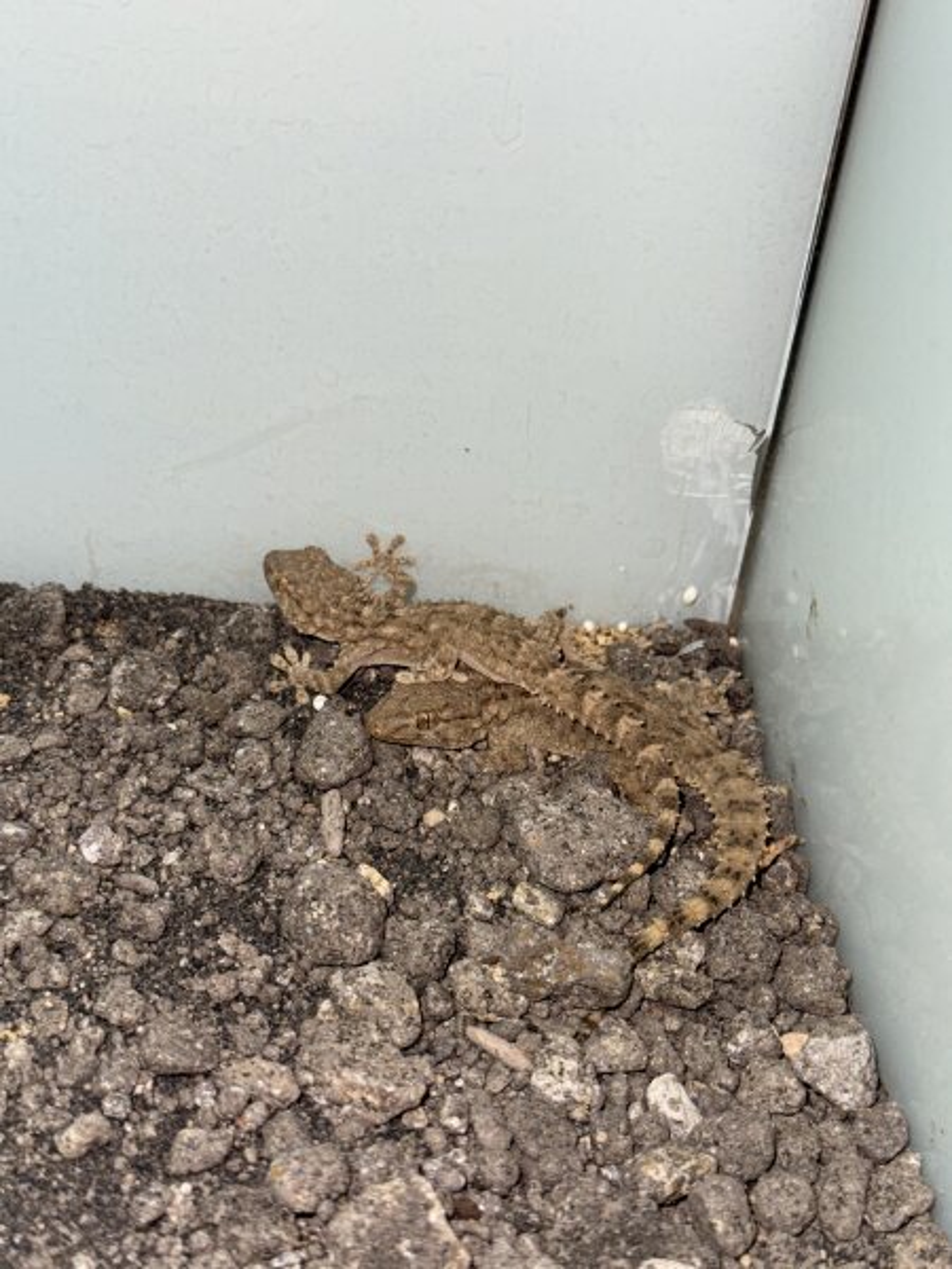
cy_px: 634
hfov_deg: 30.3
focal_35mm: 48
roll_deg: -7.3
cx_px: 476
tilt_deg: -33.9
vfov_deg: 39.7
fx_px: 1760
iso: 50
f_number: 1.78
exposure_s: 1/328
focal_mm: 6.76
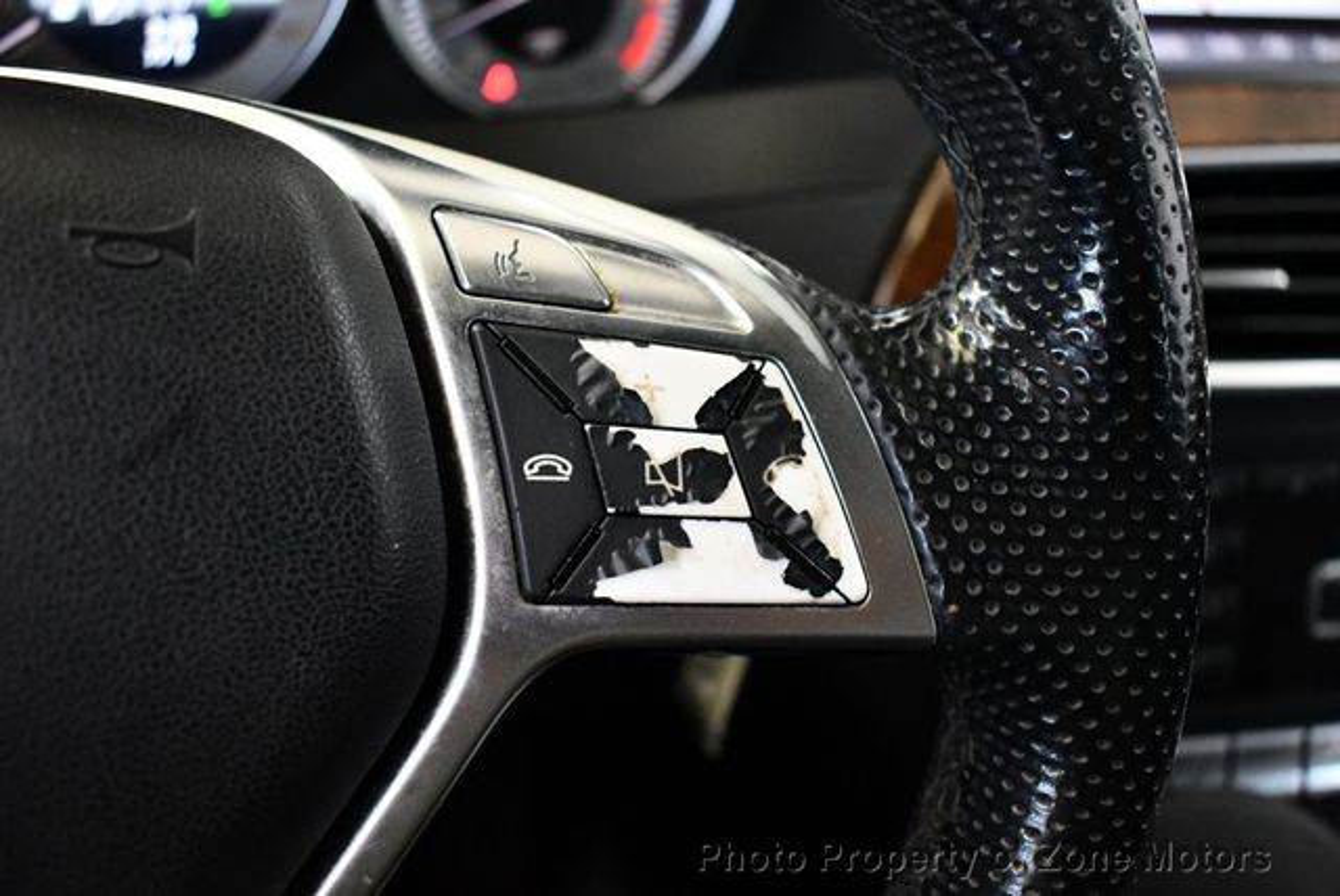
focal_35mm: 36
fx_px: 1341
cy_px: 448
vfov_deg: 36.9
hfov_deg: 53.1
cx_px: 670
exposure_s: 1/125
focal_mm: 18
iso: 3200
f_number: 3.5
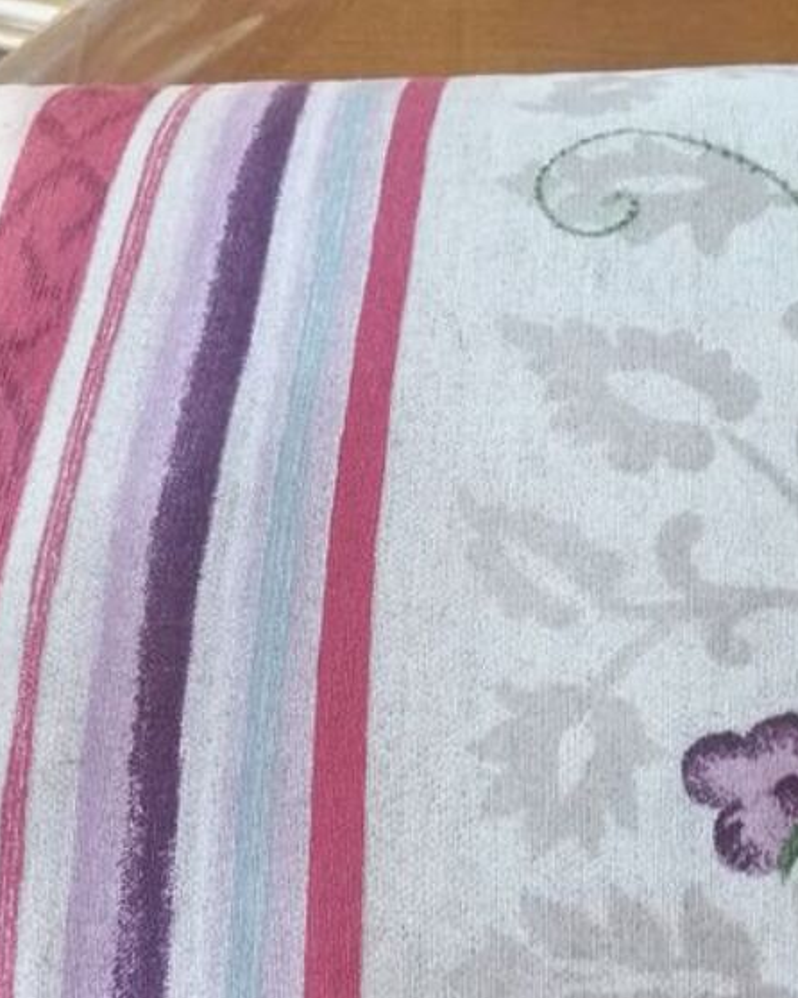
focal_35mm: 63
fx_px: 1861
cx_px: 569
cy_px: 816
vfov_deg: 29.3
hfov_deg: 24.0
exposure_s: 1/25
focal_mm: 3.95
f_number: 1.8
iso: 400
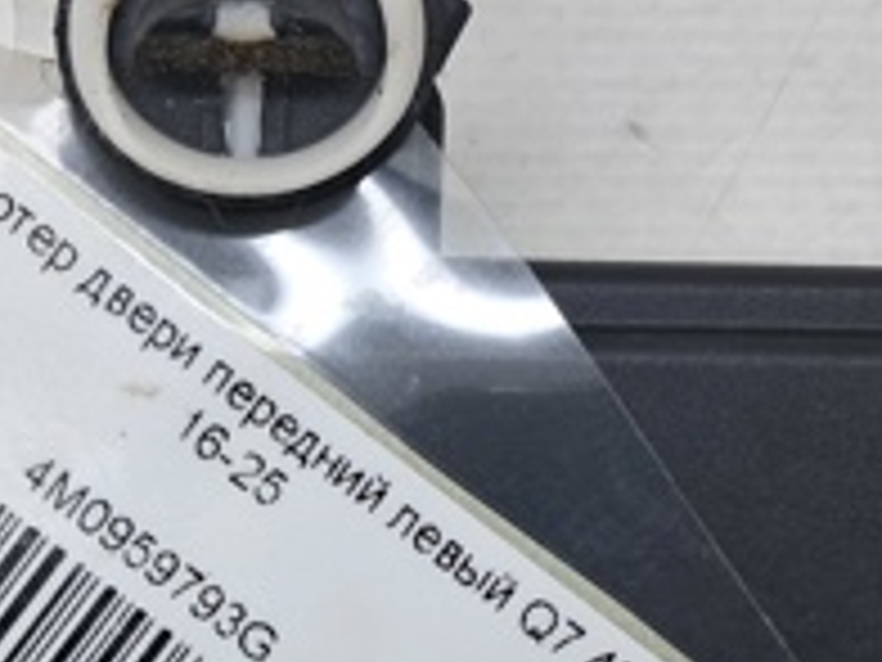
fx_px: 2242
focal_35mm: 88
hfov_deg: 22.1
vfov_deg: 16.3
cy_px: 714
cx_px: 274
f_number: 1.8
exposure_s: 1/50
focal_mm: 4
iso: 50
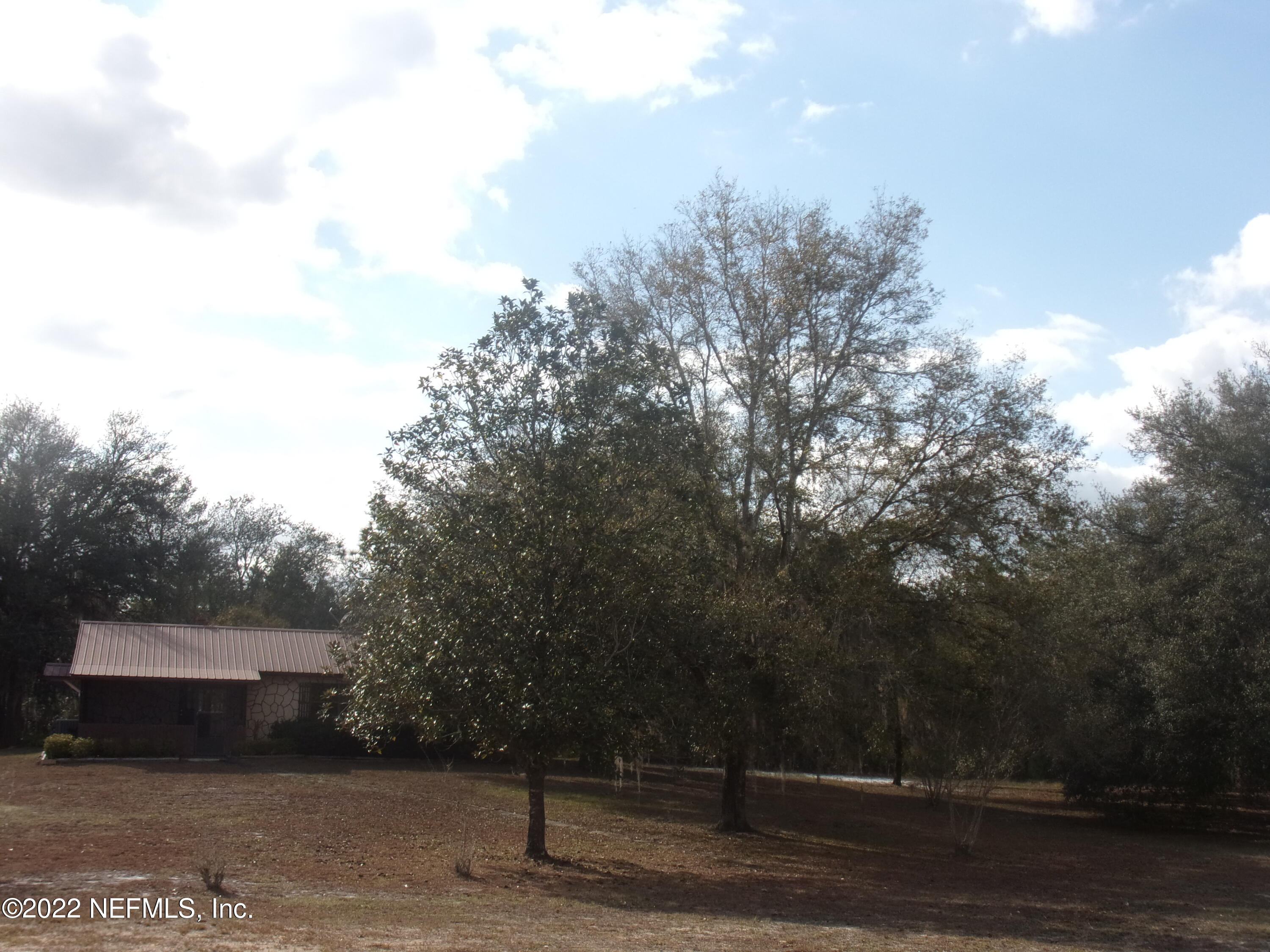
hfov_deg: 41.2
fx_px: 1688
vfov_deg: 31.5
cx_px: 635
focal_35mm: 46
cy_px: 476
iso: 80
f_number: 4.1
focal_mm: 8.3
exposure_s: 1/600
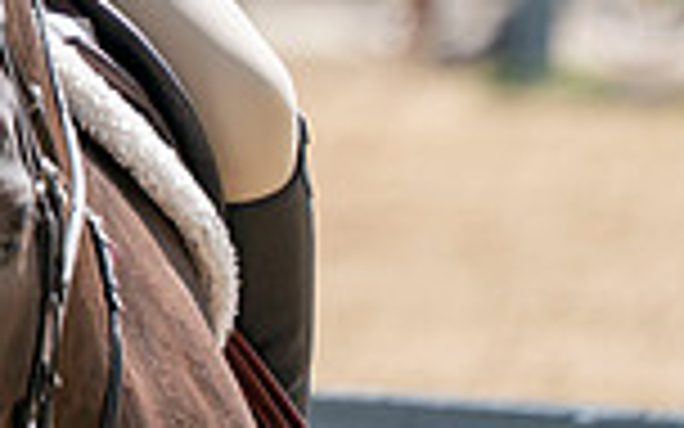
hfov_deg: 1.4
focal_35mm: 1450
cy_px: -426
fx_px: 27030
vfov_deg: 0.9
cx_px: -432
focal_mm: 373
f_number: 5.6
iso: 200
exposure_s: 1/400
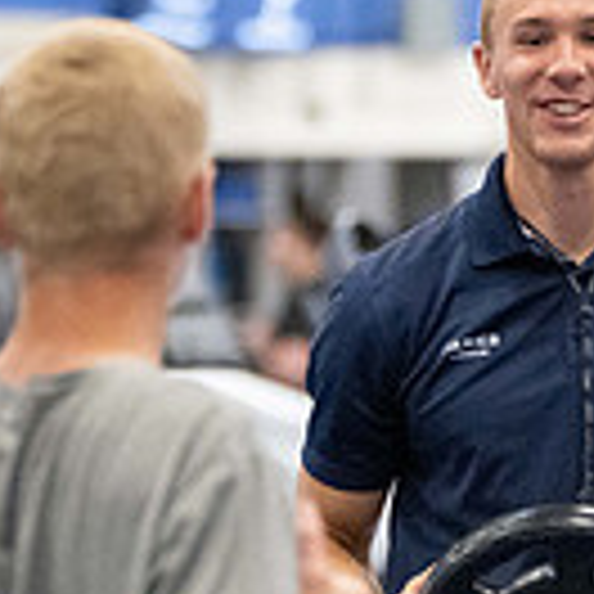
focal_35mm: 538
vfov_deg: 3.3
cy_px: 482
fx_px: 10445
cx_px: 577
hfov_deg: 3.3
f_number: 2.8
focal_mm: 125
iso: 6400
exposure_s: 1/320
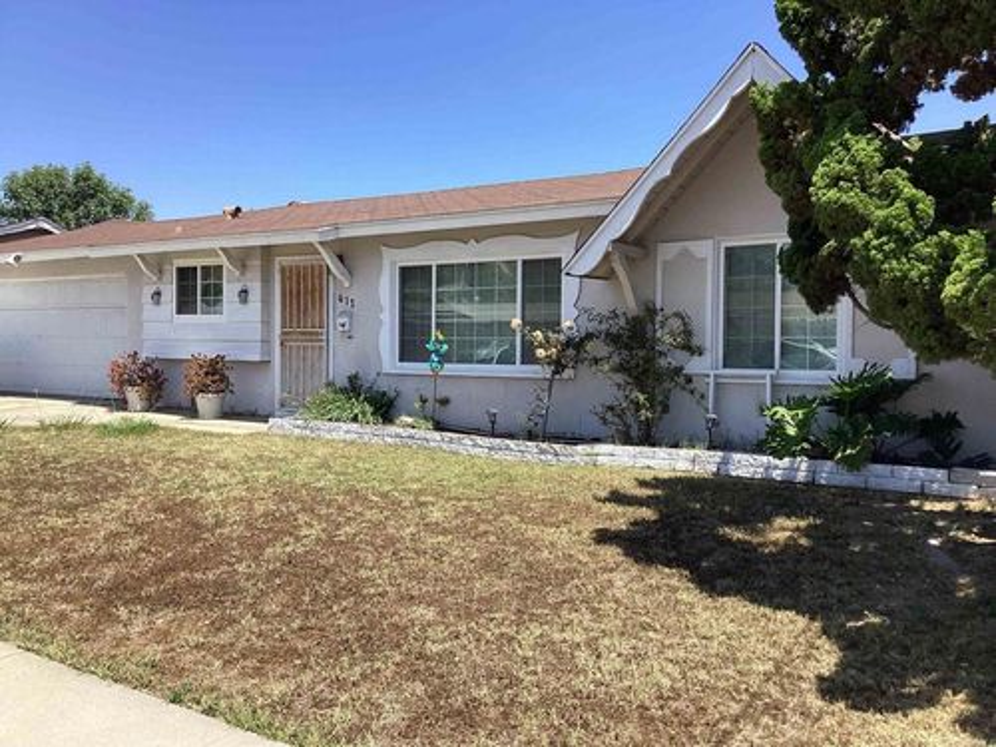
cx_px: 498
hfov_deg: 58.4
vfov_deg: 45.4
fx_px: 892
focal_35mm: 31
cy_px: 374
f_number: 2.4
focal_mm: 3.3
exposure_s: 1/947
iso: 25
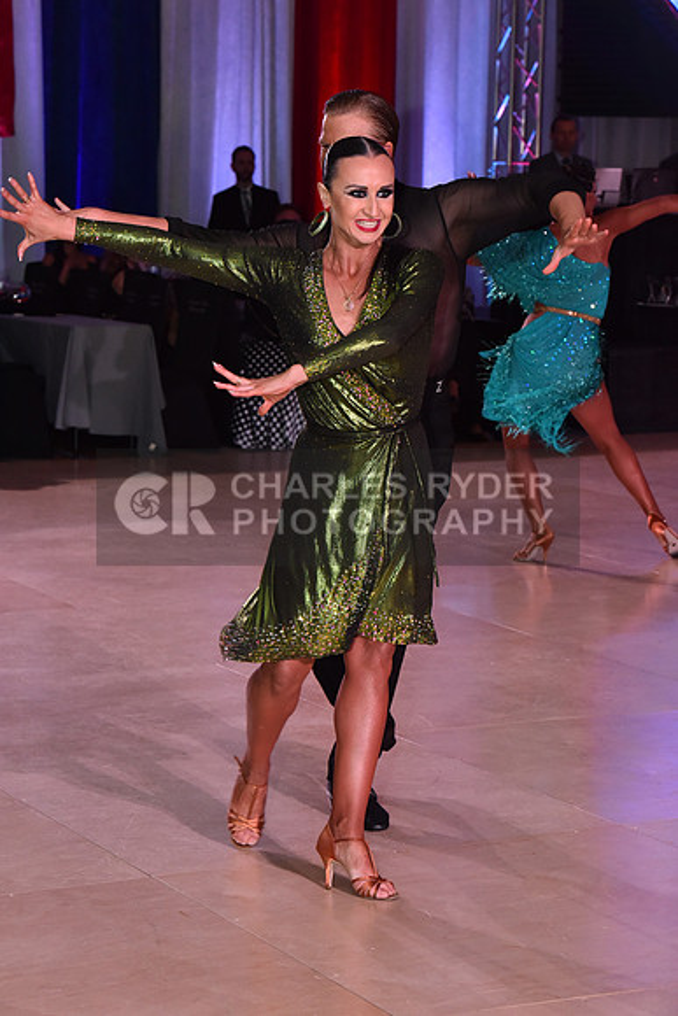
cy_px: 508
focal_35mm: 102
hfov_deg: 13.4
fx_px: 2880
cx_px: 339
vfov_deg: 20.0
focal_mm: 102
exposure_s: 1/320
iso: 2500
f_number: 8
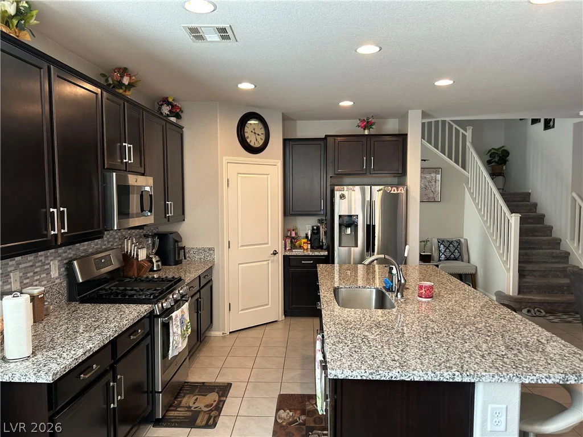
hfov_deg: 67.3
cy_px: 218
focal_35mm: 26
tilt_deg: -2.8
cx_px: 292
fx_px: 438
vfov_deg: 53.1
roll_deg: +1.0
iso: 80
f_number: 1.5
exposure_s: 1/60
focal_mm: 5.7
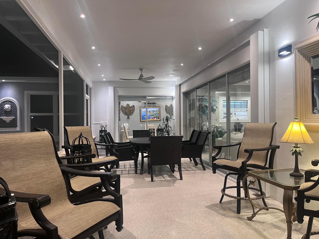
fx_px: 240
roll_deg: +1.2
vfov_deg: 53.1
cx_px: 160
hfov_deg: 67.3
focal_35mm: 26
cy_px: 120
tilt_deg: +1.0
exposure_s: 1/60
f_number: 1.6
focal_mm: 5.1
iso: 125
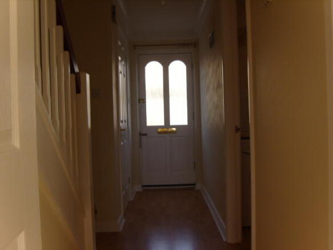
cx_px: 166
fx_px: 337
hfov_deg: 52.6
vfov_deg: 40.7
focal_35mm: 35
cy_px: 125
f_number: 2.8
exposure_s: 1/250
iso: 80
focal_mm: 7.4
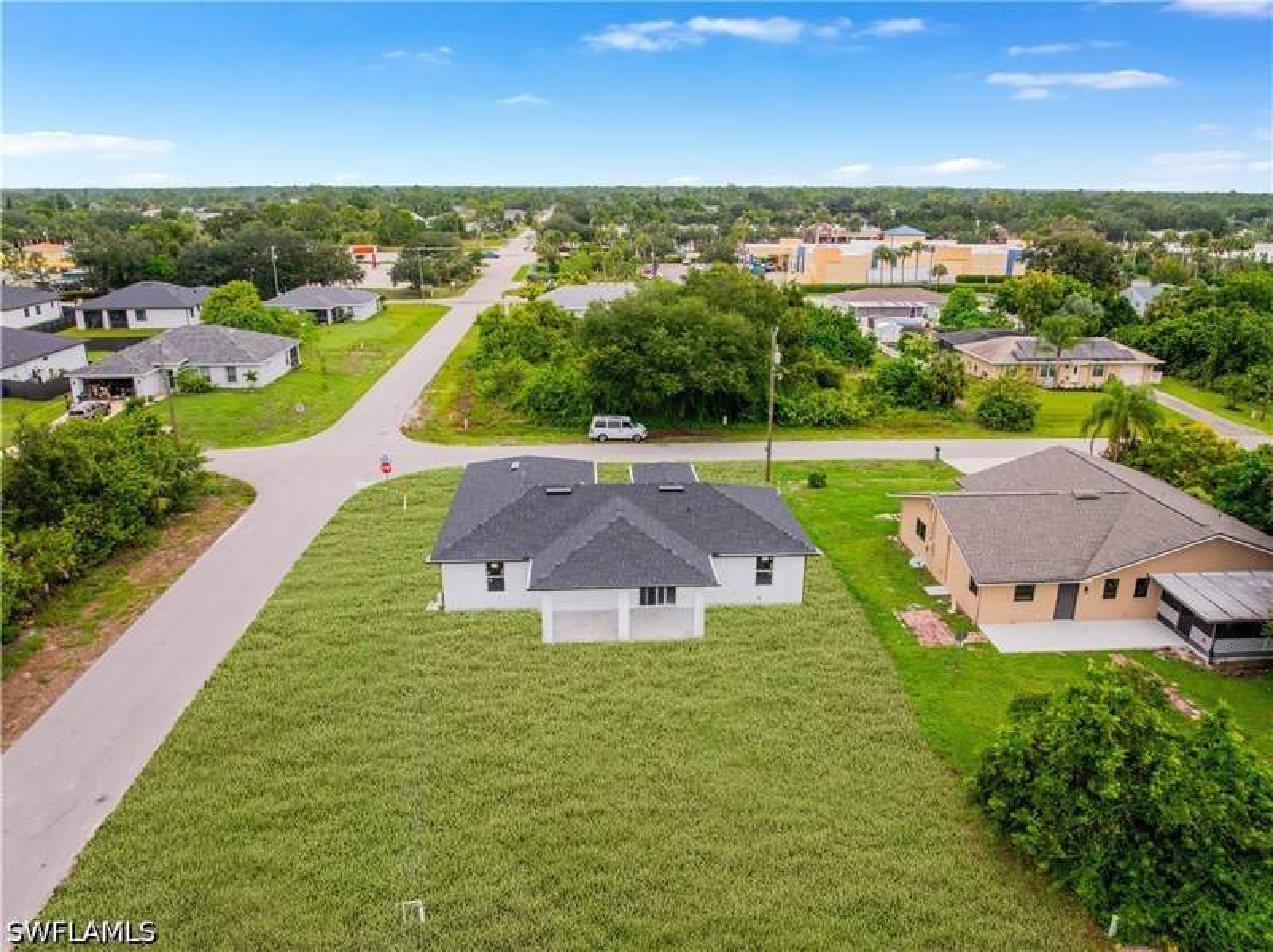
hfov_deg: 71.7
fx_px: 882
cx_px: 636
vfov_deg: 56.7
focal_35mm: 24
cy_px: 476
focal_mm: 12.29
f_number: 2.8
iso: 1600
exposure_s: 1/100
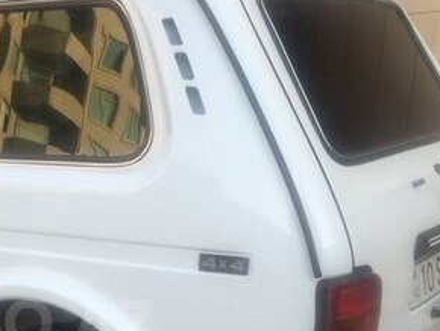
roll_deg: +3.3
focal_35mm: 66
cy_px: 323
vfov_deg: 21.6
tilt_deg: -14.7
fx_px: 840
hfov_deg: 27.6
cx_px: -2
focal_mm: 4.15
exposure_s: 1/461
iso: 32
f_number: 2.2
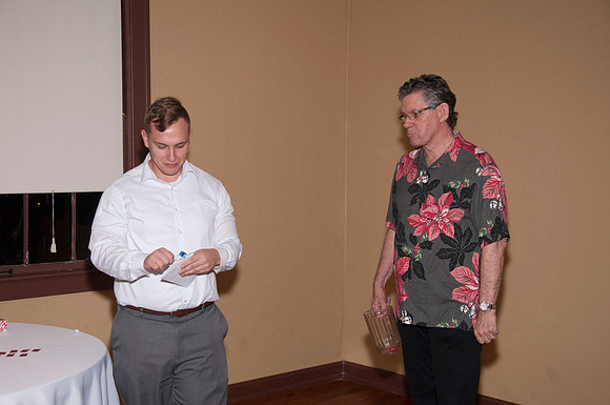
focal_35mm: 52
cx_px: 305
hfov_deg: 37.9
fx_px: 888
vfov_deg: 25.7
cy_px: 202
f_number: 5.6
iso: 800
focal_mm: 35
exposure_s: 1/80
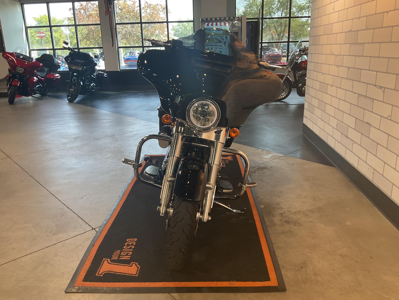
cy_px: 150
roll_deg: +2.6
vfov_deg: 48.2
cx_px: 200
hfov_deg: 61.7
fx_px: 334
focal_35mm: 29
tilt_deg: -17.3
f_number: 1.8
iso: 40
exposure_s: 1/50
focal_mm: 3
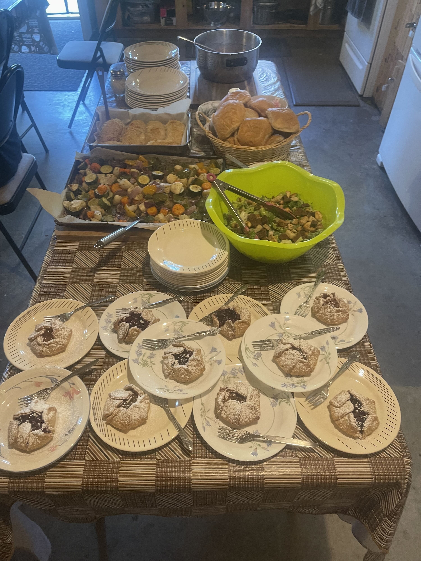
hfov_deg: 54.9
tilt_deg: -43.7
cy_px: 280
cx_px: 210
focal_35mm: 25
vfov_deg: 69.4
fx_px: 405
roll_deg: -1.0
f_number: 1.6
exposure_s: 1/60
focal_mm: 5.1
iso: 250
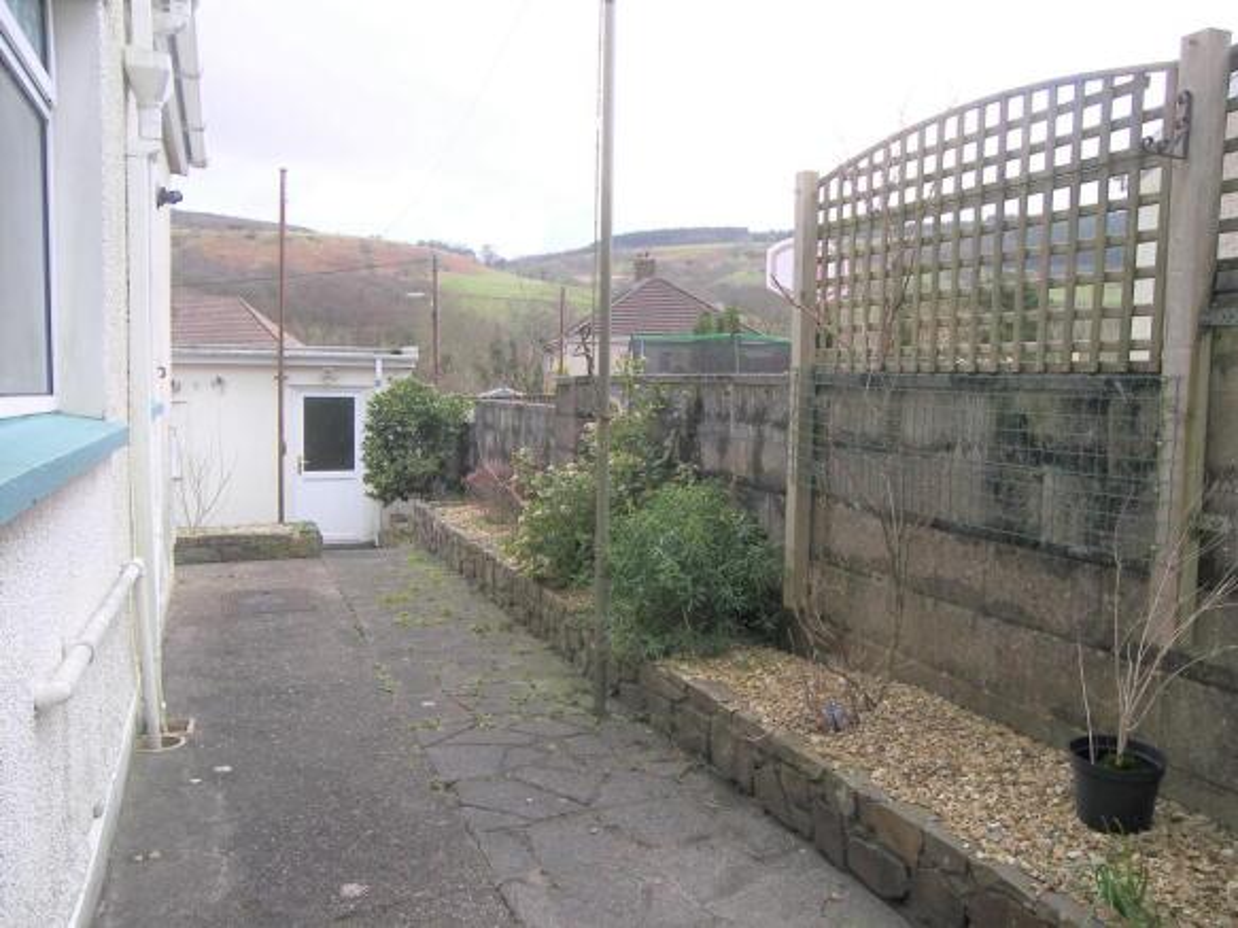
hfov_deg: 60.0
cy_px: 464
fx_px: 1073
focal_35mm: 30
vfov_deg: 46.8
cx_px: 619
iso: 50
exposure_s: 1/50
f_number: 3.2
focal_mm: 6.3
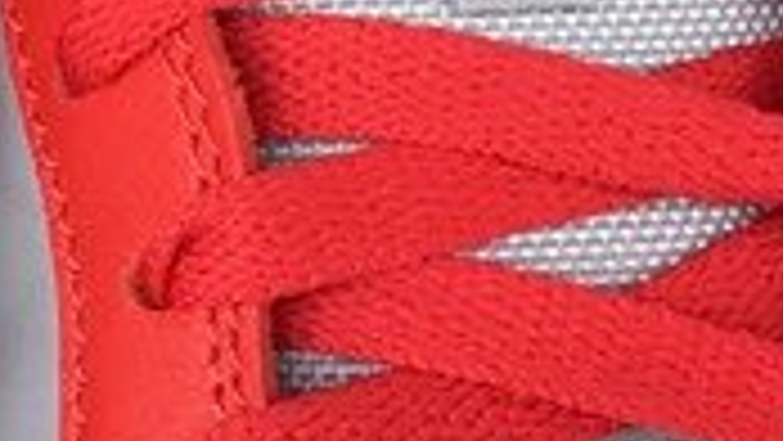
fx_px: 3634
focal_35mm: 175
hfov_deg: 12.0
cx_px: -144
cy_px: -317
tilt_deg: -48.9
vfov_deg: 6.8
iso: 25
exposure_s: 1/159
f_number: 2.4
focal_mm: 3.3
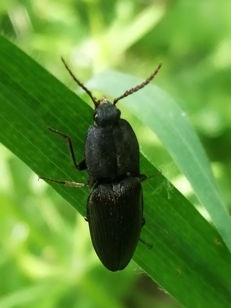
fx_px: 925
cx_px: 116
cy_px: 154
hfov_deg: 14.2
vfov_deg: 18.9
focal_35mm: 104
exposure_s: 1/100
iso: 64
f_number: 1.8
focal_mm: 3.46
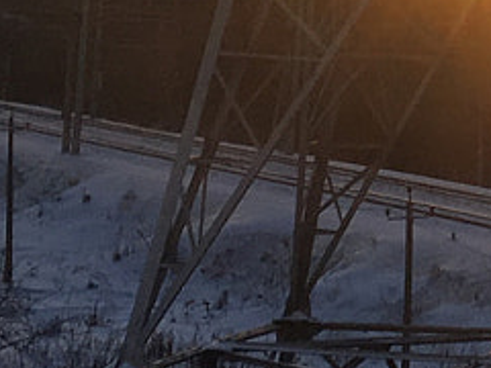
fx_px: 2738
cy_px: -27
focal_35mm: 193
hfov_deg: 9.2
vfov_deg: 7.7
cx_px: 1191
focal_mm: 4.15
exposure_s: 1/373
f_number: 2.2
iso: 25
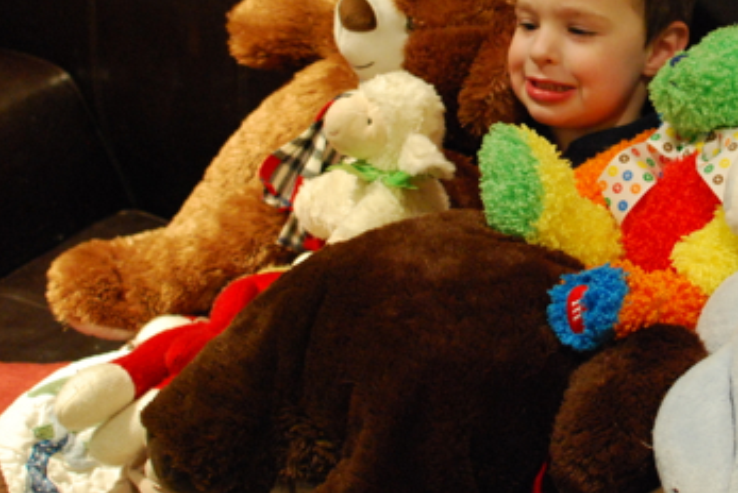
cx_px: 604
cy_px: 91
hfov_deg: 20.8
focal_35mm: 97
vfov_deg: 14.1
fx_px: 1989
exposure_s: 1/30
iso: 1250
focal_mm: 35
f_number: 2.8
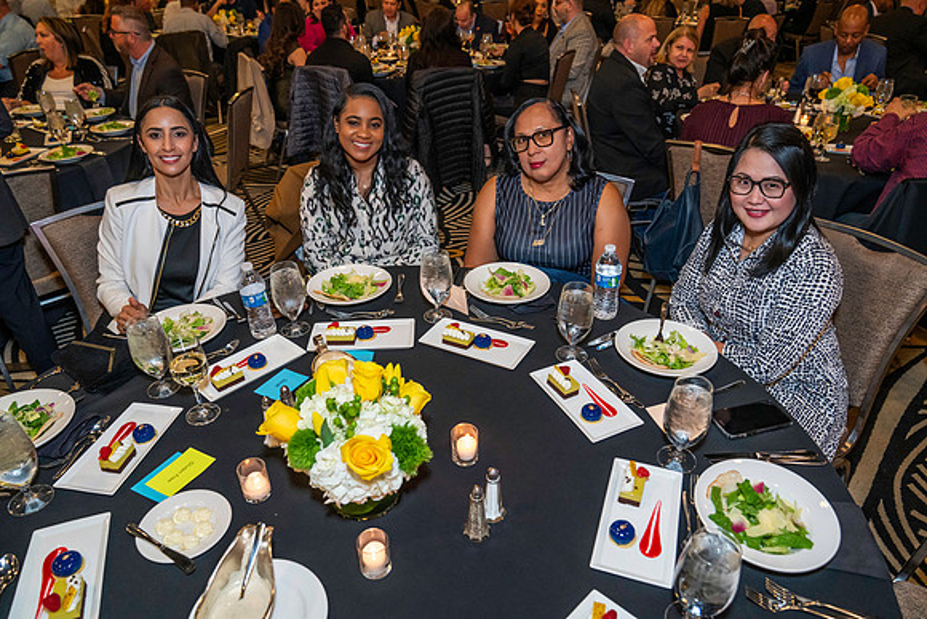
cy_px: 310
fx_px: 618
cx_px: 464
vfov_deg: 53.2
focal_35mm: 24
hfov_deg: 73.7
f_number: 4
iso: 4000
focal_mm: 24
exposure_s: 1/125
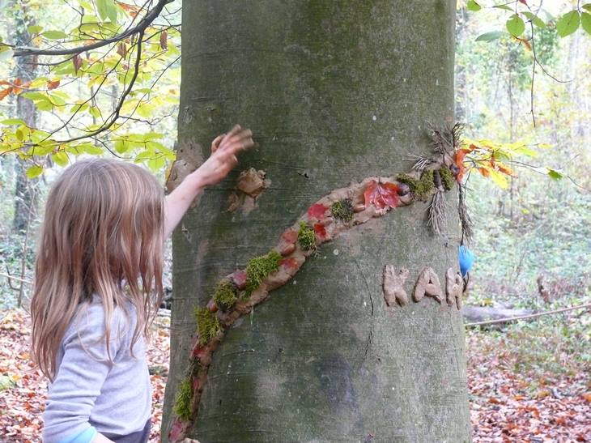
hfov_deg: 22.0
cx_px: 296
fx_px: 1519
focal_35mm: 89
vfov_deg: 16.6
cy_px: 222
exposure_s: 1/40
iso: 400
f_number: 3.2
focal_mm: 18.7
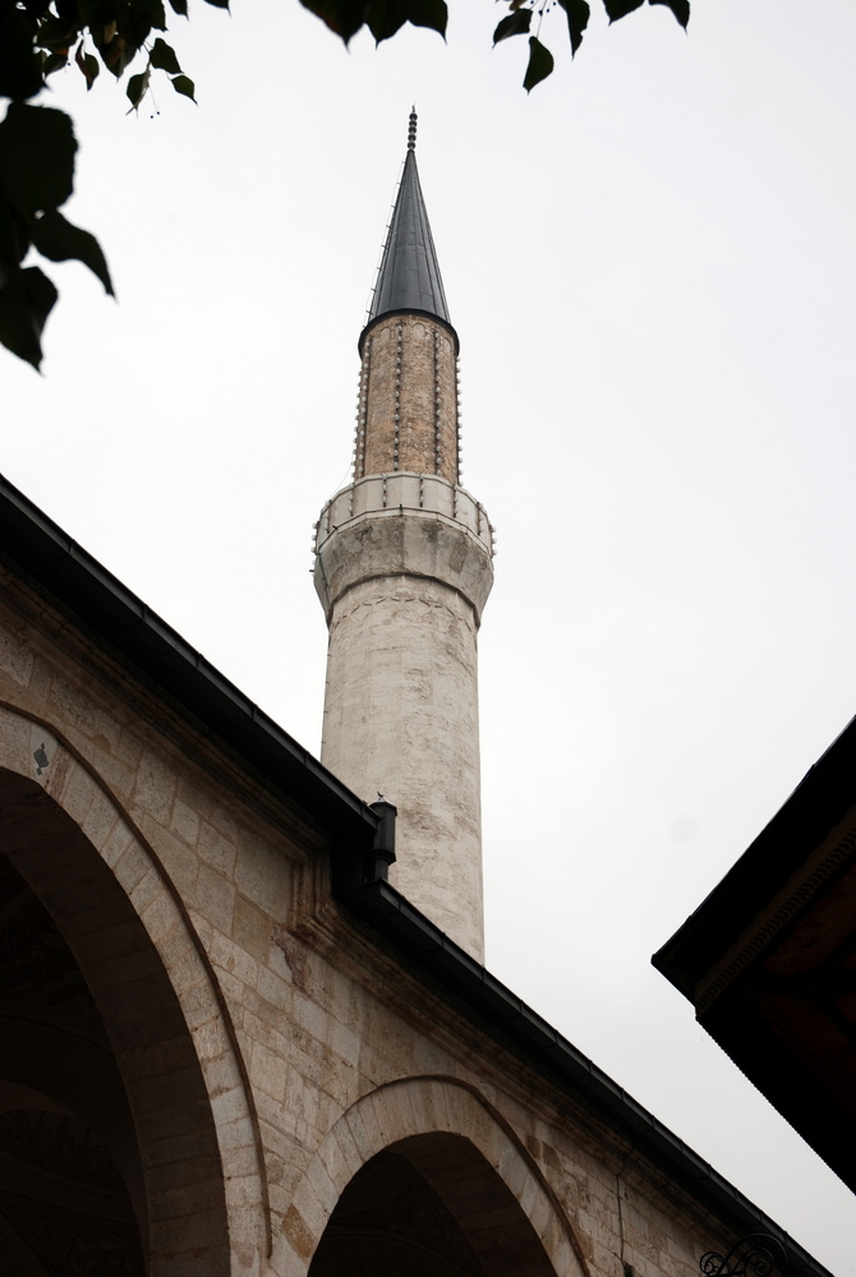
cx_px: 428
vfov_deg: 38.8
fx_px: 1813
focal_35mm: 51
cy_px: 638
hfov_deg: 26.6
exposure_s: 1/160
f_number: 6.3
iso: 100
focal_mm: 34
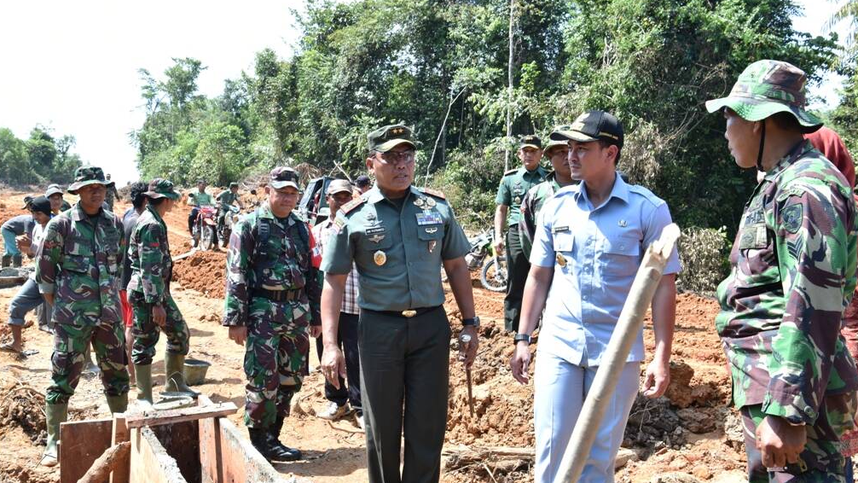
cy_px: 280
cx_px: 432
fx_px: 728
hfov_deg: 61.0
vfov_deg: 36.6
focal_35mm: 32
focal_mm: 30
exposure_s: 1/125
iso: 400
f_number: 10
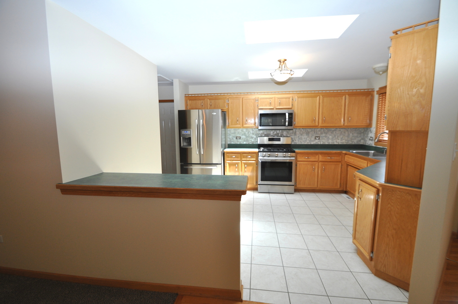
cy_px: 152
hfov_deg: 100.5
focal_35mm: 15
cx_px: 229
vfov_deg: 77.2
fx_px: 191
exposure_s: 1/125
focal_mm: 10
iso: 400
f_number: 5.6
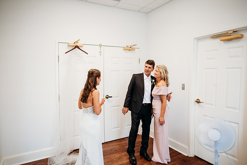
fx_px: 165
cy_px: 82
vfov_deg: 53.2
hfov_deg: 73.7
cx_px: 124
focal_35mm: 24
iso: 320
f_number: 2.5
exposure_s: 1/160
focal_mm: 24
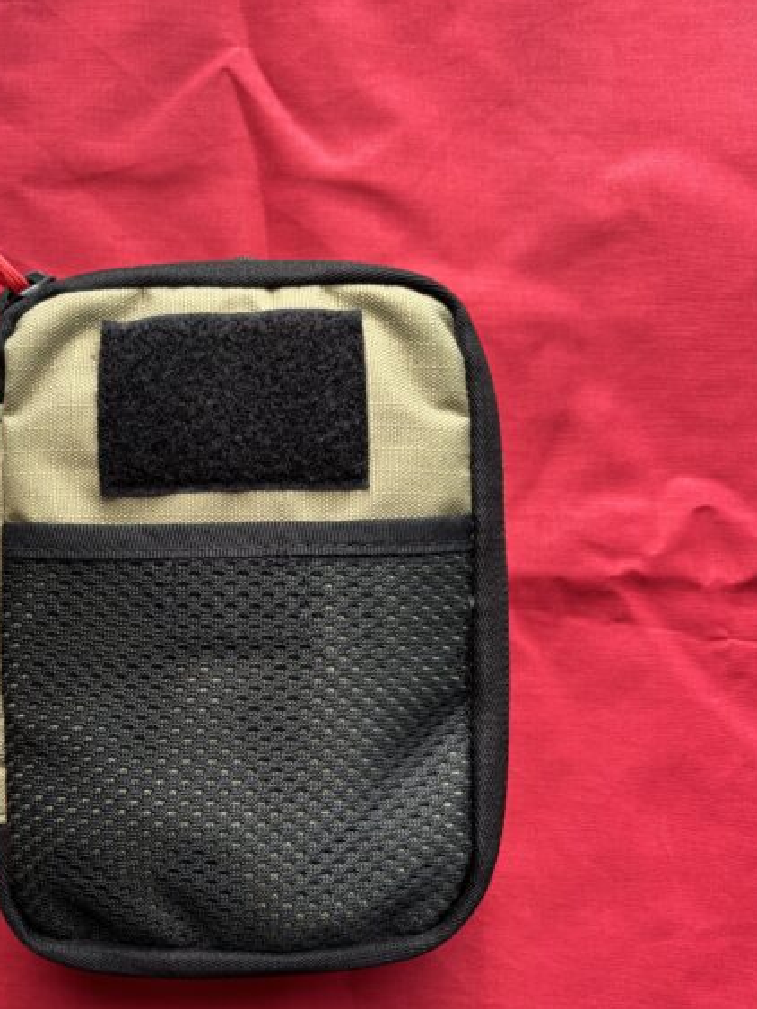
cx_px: 230
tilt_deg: -85.1
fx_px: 1078
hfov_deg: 38.1
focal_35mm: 37
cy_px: 594
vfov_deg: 49.9
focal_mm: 5.96
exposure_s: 1/149
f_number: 1.6
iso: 40
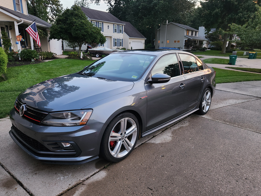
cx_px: 126
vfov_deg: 56.8
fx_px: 181
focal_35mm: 24
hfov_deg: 71.6
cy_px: 98
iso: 500
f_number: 1.8
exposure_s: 1/30
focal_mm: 5.4
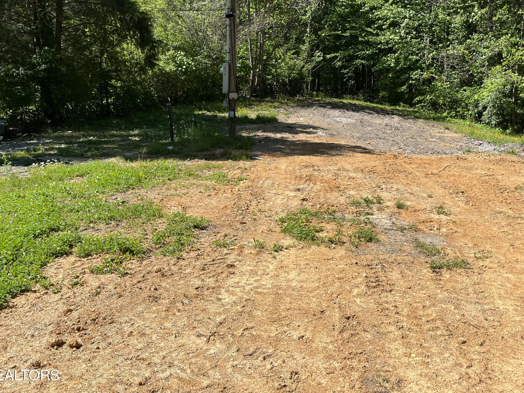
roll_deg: -0.8
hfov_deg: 53.8
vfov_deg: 41.4
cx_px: 293
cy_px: 142
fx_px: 515
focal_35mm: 34
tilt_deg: -6.0
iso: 50
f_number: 1.6
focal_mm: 5.1
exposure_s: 1/2309
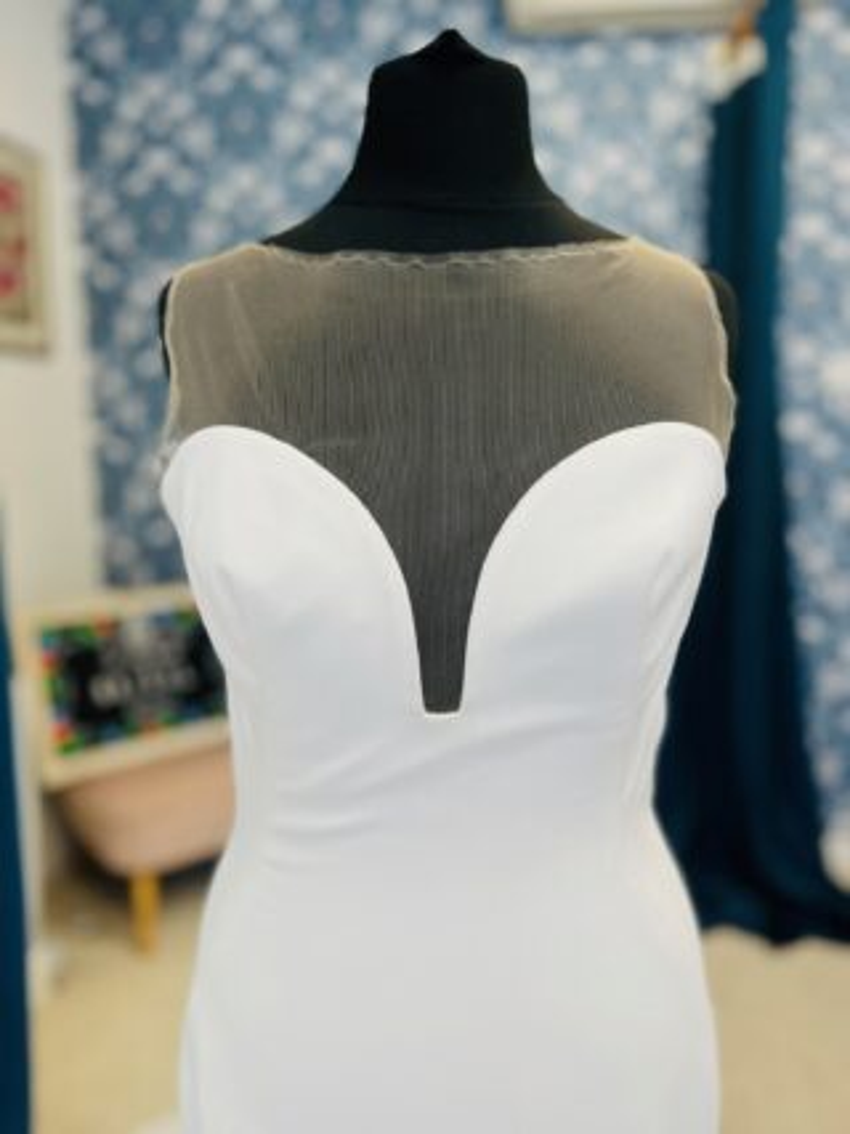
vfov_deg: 67.3
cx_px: 425
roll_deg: +1.5
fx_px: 852
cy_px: 567
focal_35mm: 26
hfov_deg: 53.0
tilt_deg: -8.5
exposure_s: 1/106
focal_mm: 5.1
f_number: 1.6
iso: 32
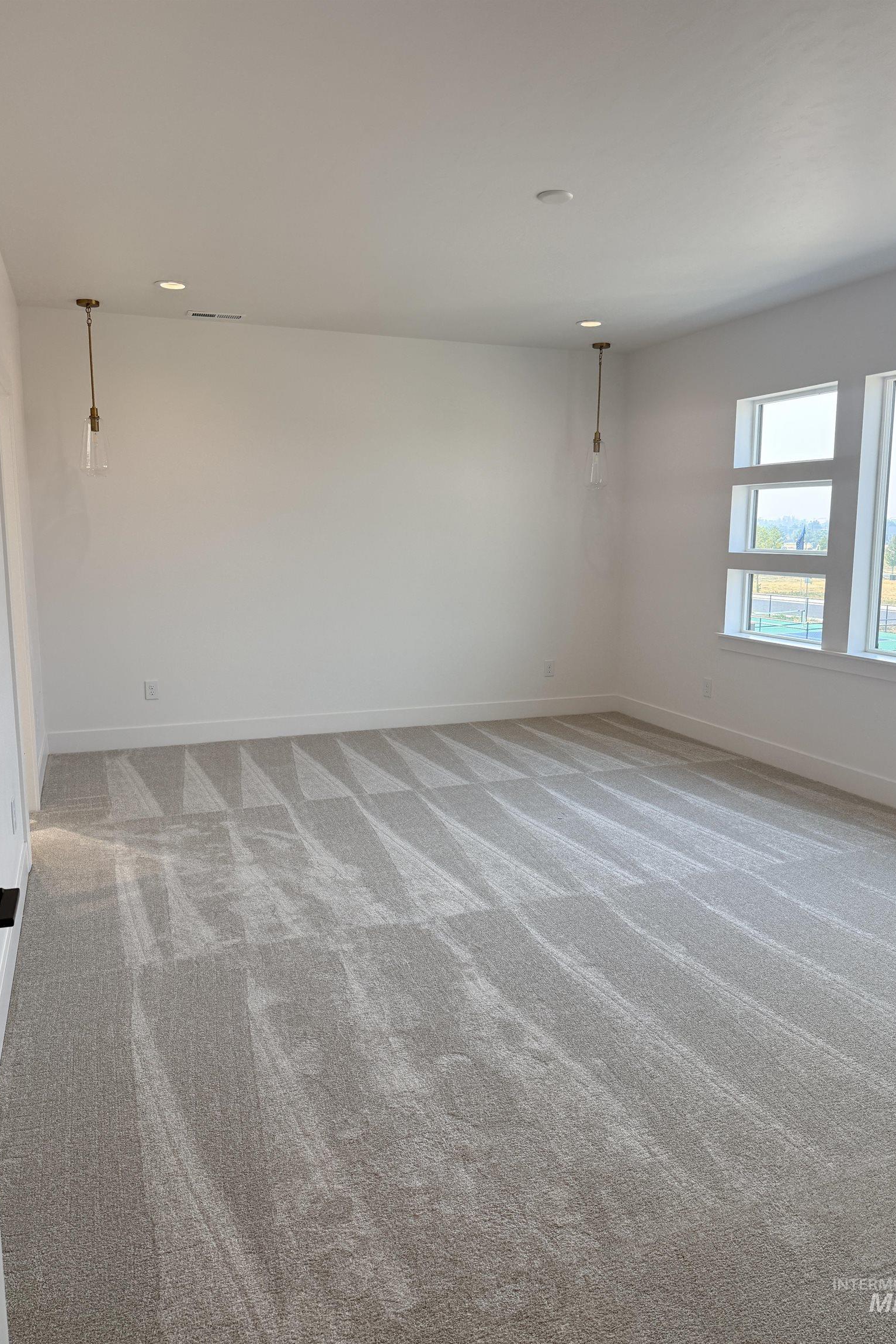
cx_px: 463
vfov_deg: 71.5
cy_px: 672
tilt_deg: -10.3
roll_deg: -1.2
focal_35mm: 25
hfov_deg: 51.3
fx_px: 933
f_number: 1.78
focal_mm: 6.76
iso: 100
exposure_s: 1/467
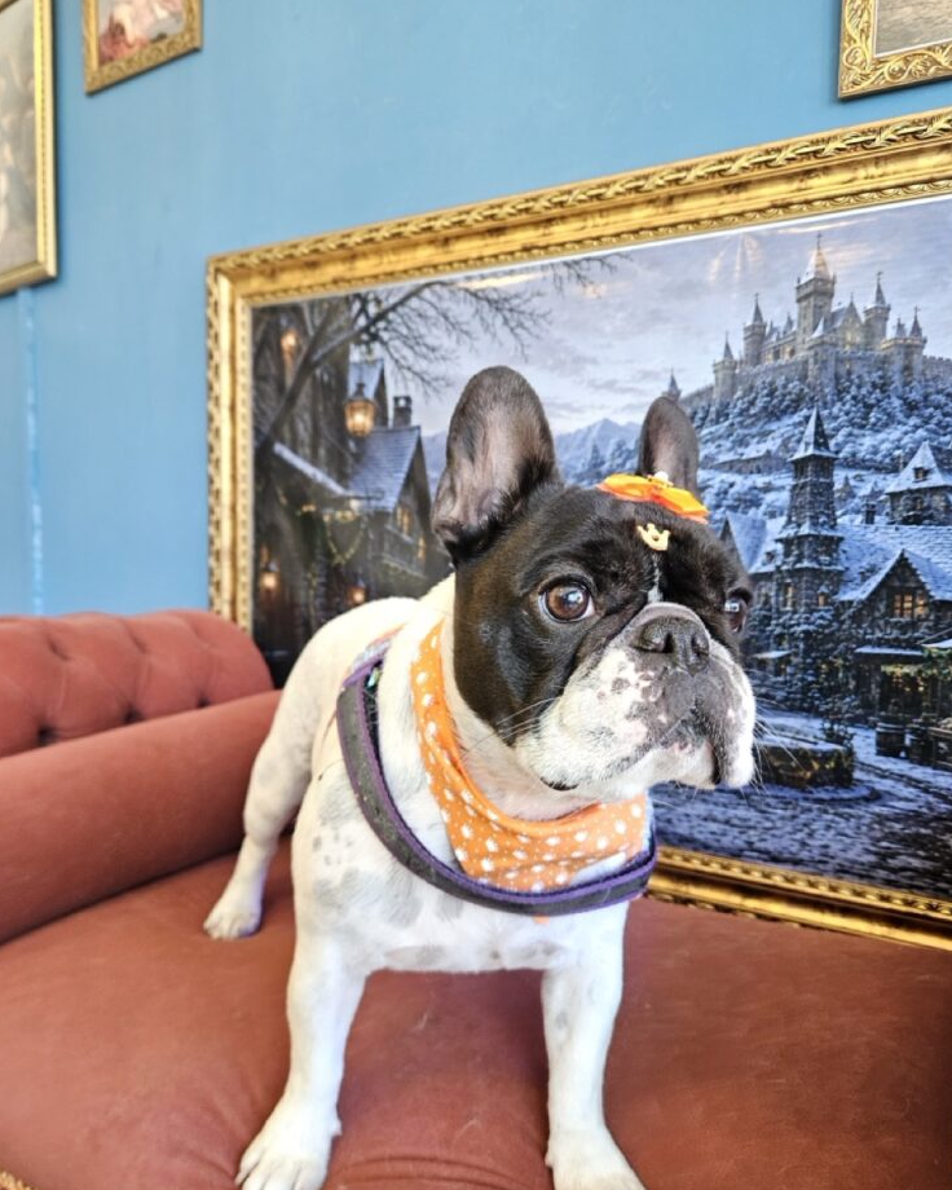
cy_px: 634
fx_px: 880
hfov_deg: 56.8
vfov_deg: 68.0
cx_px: 488
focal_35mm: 25
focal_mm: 5.4
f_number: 1.8
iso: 500
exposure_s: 1/170
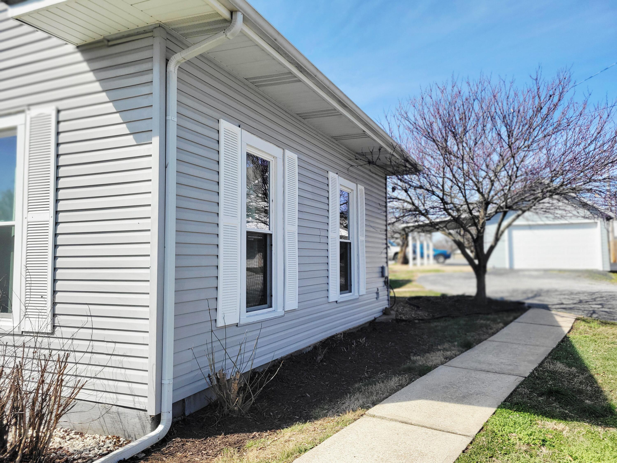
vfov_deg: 53.1
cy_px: 232
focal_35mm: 26
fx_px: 463
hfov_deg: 67.3
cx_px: 308
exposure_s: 1/2000
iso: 40
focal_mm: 5.4
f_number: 1.8
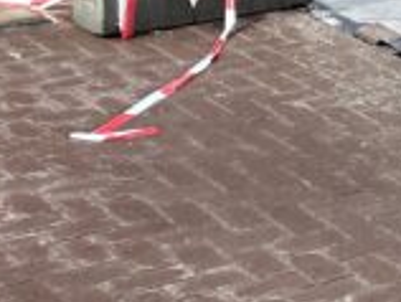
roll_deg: -1.5
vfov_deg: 8.1
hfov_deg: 11.2
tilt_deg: -0.1
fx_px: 1949
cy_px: -449
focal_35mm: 168
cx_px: 619
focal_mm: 4.2
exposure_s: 1/2398
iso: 32
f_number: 1.6
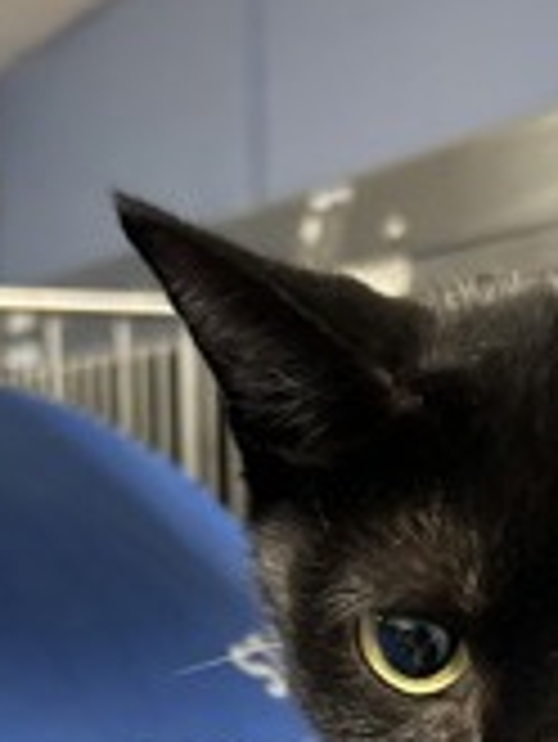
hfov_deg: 21.9
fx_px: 1417
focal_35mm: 66
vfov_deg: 27.4
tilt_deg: -13.2
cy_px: 773
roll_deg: -1.2
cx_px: 466
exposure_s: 1/40
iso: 640
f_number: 1.5
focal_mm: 5.7
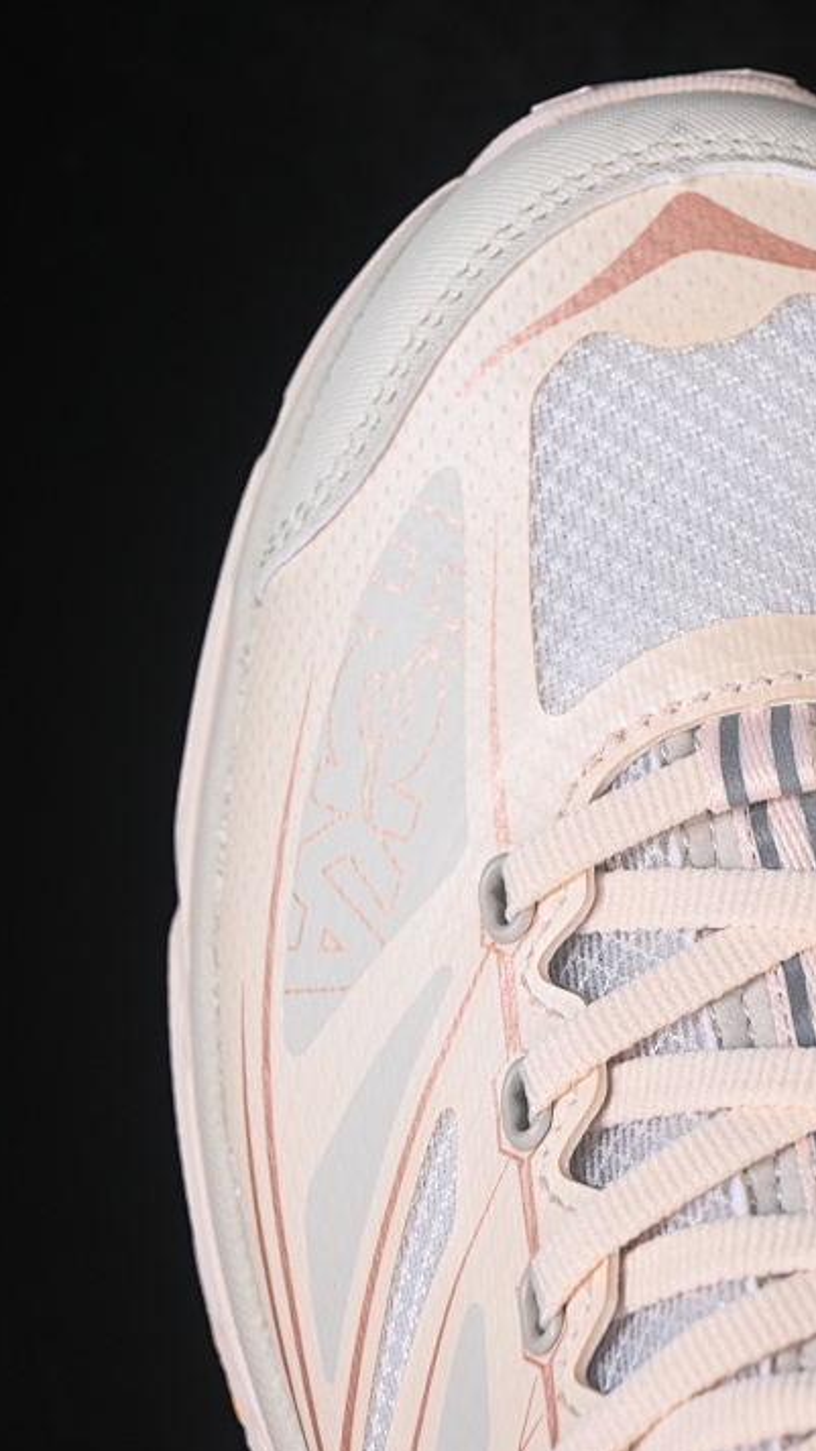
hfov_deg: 10.1
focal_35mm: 119
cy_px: 731
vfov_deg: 18.0
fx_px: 4578
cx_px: 684
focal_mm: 50
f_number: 7.1
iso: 160
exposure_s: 1/80
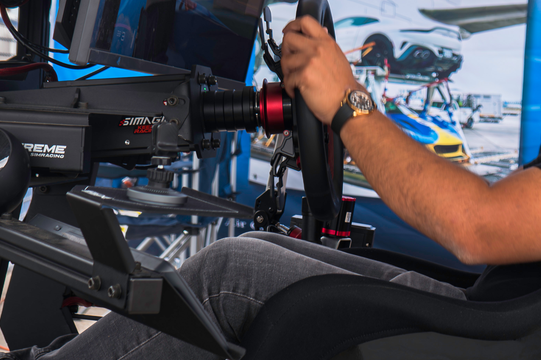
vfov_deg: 12.9
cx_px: 478
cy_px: 136
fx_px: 1593
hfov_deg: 19.0
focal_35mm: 106
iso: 100
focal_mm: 37
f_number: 4.5
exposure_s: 1/60
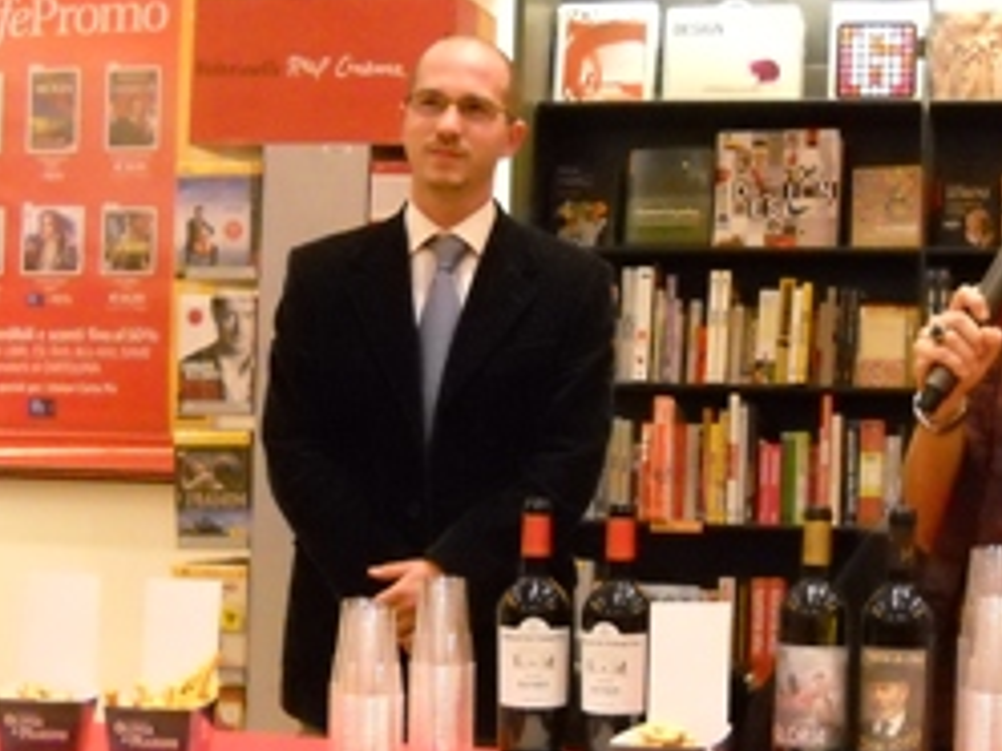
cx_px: 675
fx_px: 2142
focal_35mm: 74
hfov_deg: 26.2
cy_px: 416
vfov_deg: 19.9
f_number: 3.1
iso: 800
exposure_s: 1/88
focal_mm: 6.72
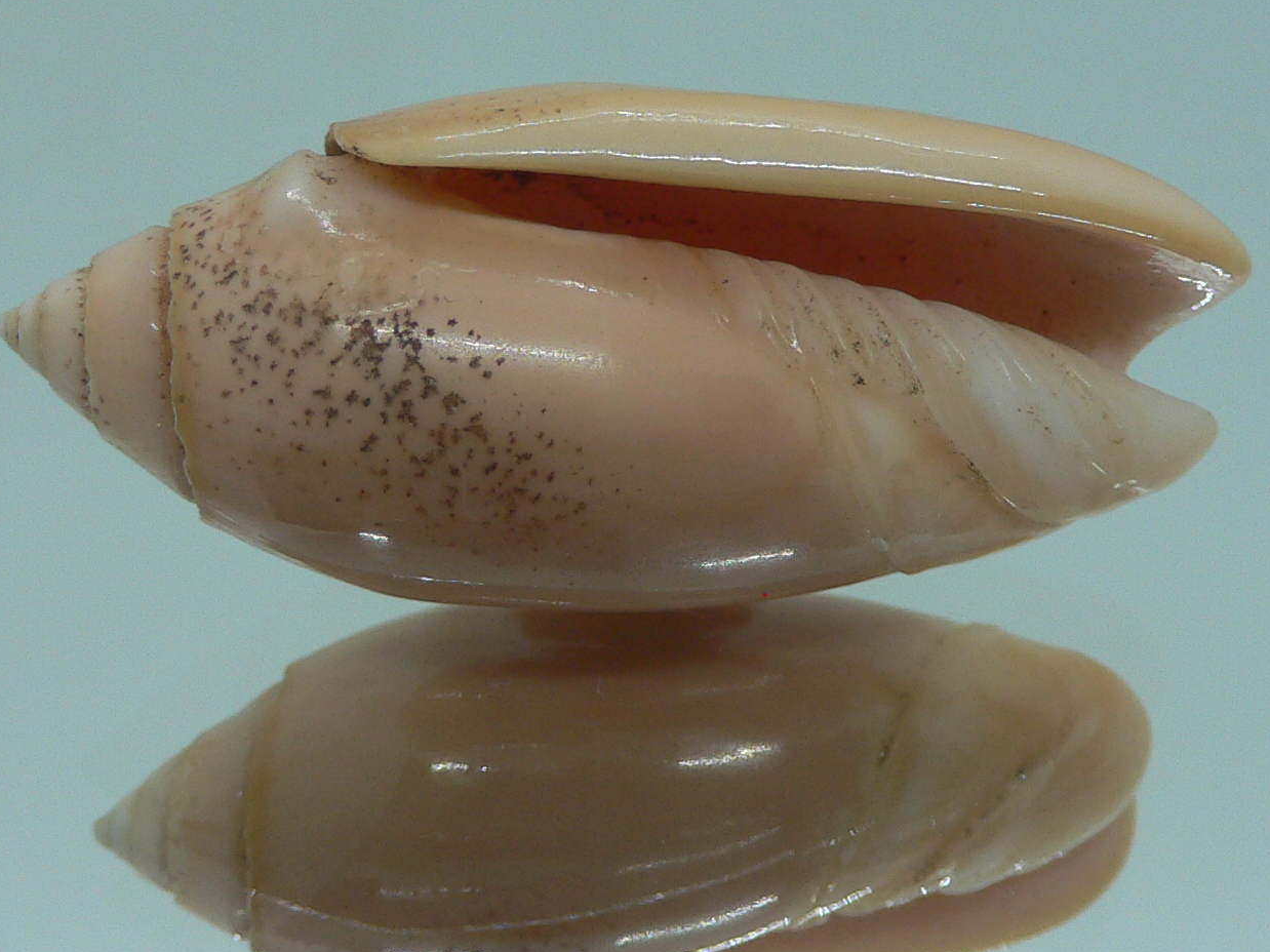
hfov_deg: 33.8
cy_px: 442
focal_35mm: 57
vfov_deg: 25.6
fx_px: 2091
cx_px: 649
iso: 80
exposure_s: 1/60
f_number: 2.8
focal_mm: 4.6
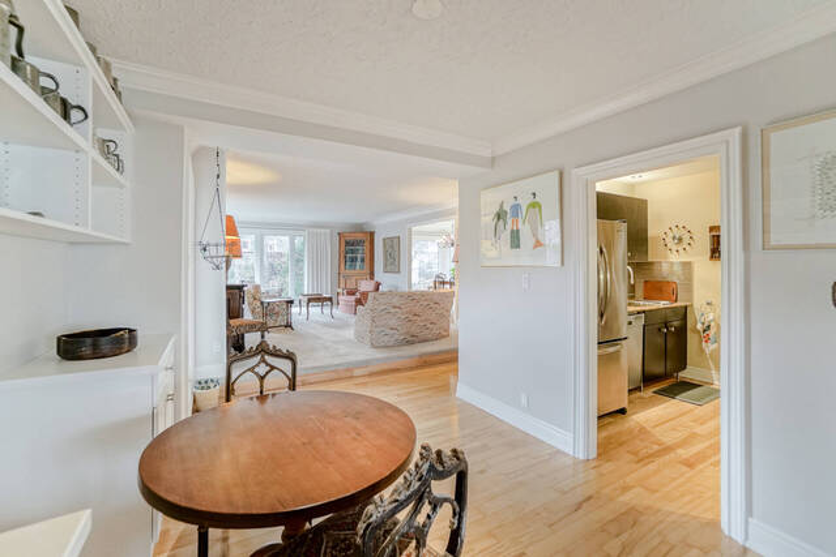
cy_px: 278
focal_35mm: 15
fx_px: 348
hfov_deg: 100.4
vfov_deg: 77.4
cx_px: 418
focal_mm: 10
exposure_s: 1/100
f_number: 4
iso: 1600
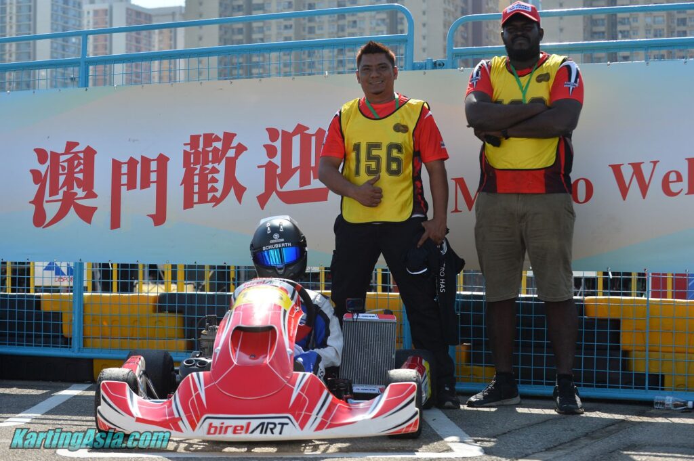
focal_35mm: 70
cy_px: 230
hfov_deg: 28.9
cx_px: 347
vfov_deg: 19.4
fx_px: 1348
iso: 320
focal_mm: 70
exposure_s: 1/2000
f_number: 3.5
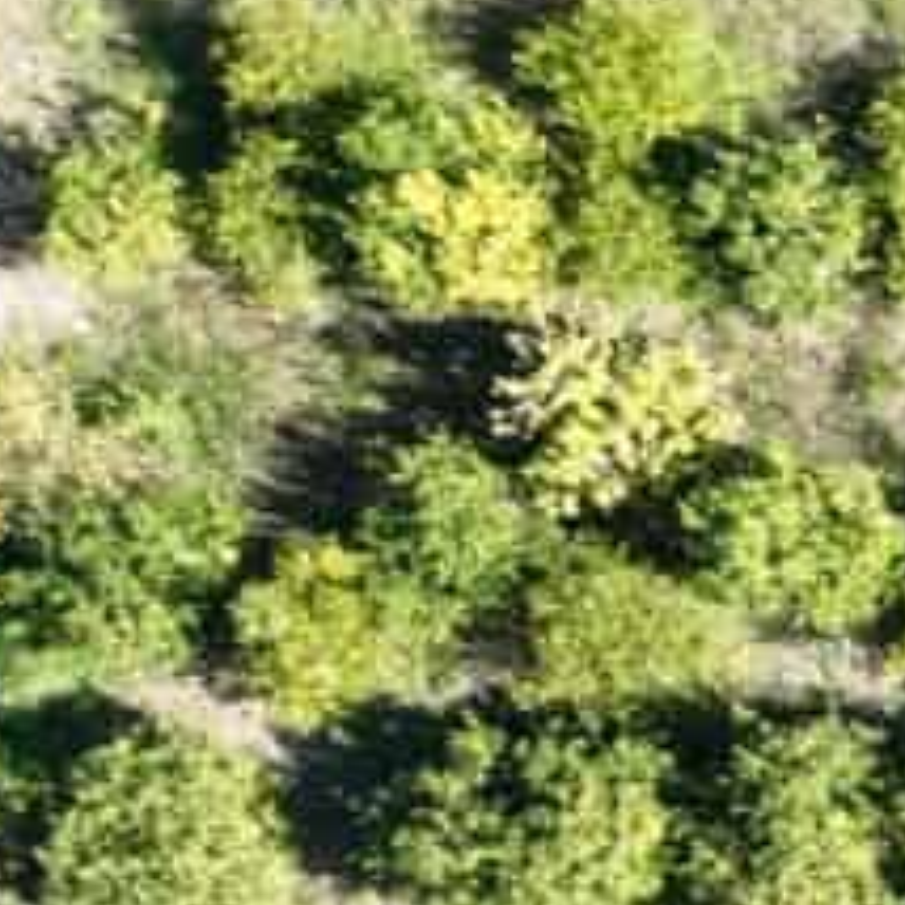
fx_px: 6004
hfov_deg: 6.8
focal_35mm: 203
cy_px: 1789
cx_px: 3523
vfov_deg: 8.2
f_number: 2.8
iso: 100
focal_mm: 12.29
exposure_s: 1/500
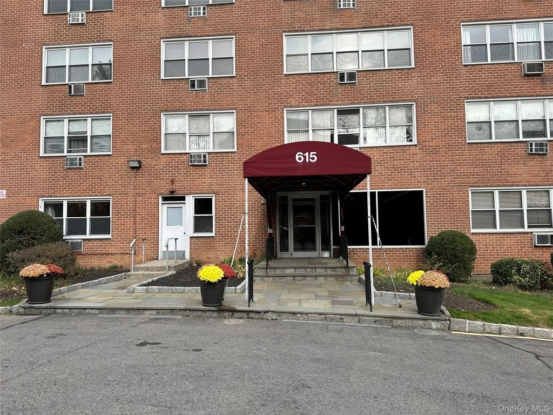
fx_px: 383
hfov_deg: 71.6
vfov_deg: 56.8
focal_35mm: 24
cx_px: 276
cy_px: 208
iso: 80
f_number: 1.78
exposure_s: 1/1083
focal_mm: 6.86
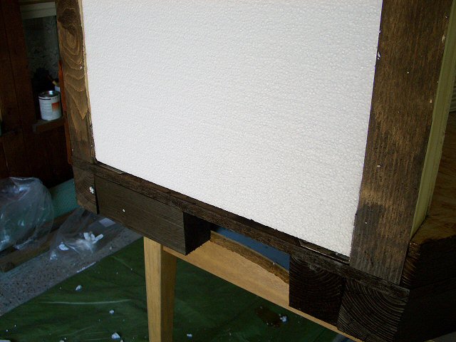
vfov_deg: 40.7
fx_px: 461
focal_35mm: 35
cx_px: 228
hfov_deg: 52.6
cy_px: 171
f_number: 4.3
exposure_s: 1/200
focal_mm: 5.8
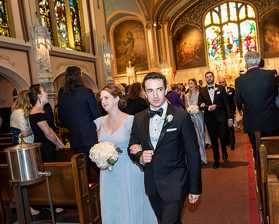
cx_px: 169
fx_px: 273
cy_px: 111
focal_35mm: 33
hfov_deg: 53.8
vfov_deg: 44.6
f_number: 3.5
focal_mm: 29
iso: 1600
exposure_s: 1/100
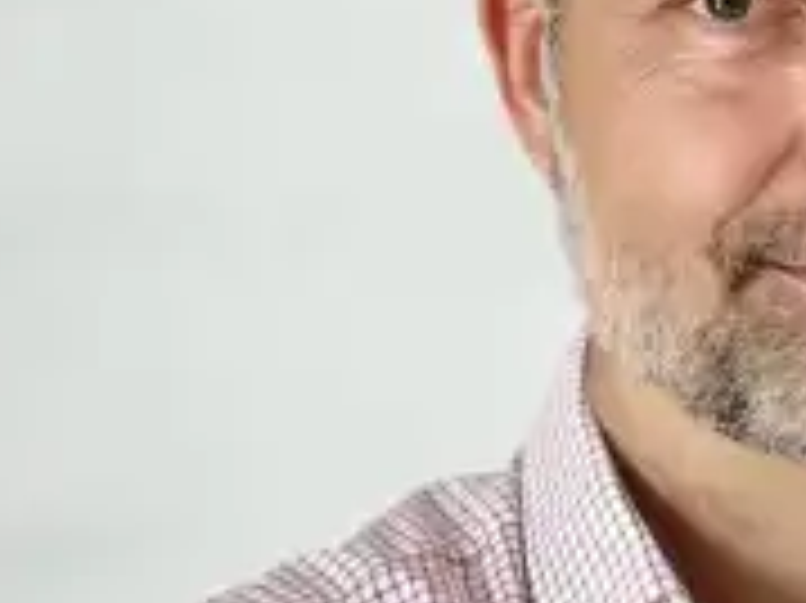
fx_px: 1350
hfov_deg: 30.7
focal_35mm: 58
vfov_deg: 25.0
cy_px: 180
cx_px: 820
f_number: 1.6
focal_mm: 5.1
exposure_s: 1/121
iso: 125
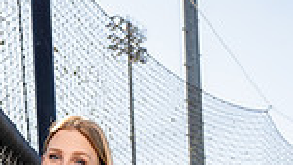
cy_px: 410
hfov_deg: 20.3
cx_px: 19
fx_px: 800
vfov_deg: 10.1
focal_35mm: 103
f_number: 5.6
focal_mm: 33
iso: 100
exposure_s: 1/250
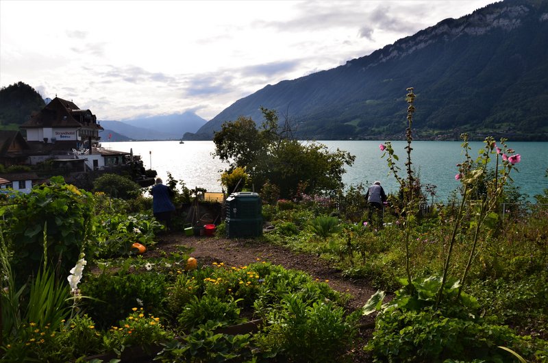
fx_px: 410
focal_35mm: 27
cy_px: 182
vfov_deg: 47.7
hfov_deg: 67.5
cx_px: 274
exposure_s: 1/200
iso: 320
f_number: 10
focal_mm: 18
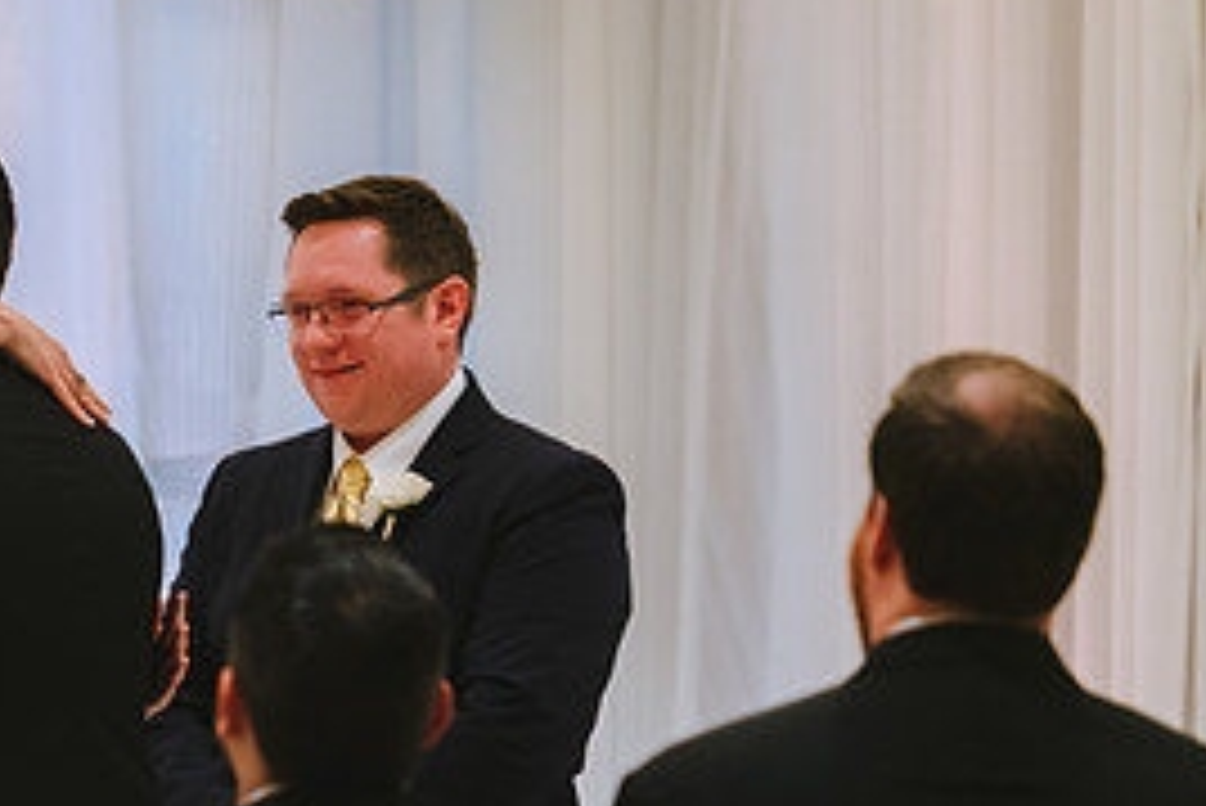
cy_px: 678
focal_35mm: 336
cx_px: 108
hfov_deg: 6.1
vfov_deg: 4.1
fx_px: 11262
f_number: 2.8
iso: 1600
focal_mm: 155
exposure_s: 1/320
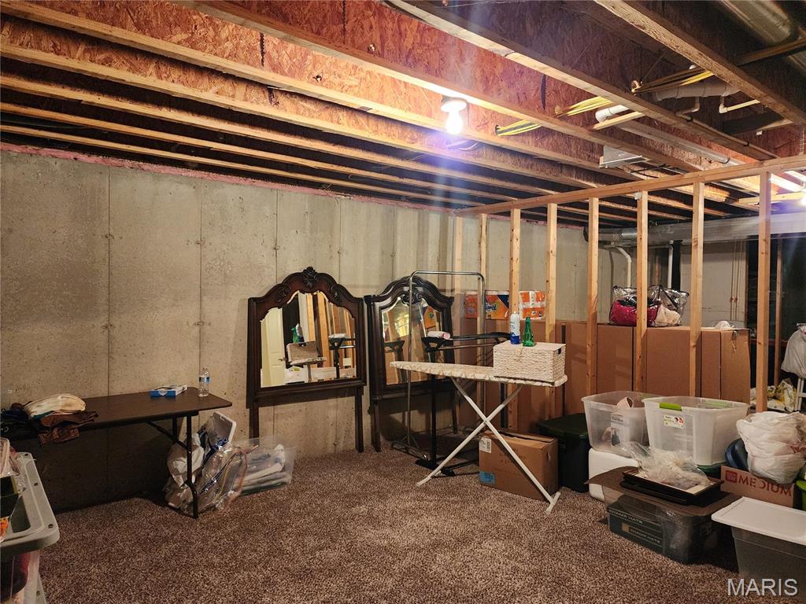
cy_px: 302
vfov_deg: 58.9
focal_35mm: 23
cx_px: 403
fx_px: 536
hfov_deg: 73.9
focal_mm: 6.4
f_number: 1.8
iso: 640
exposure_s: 1/60
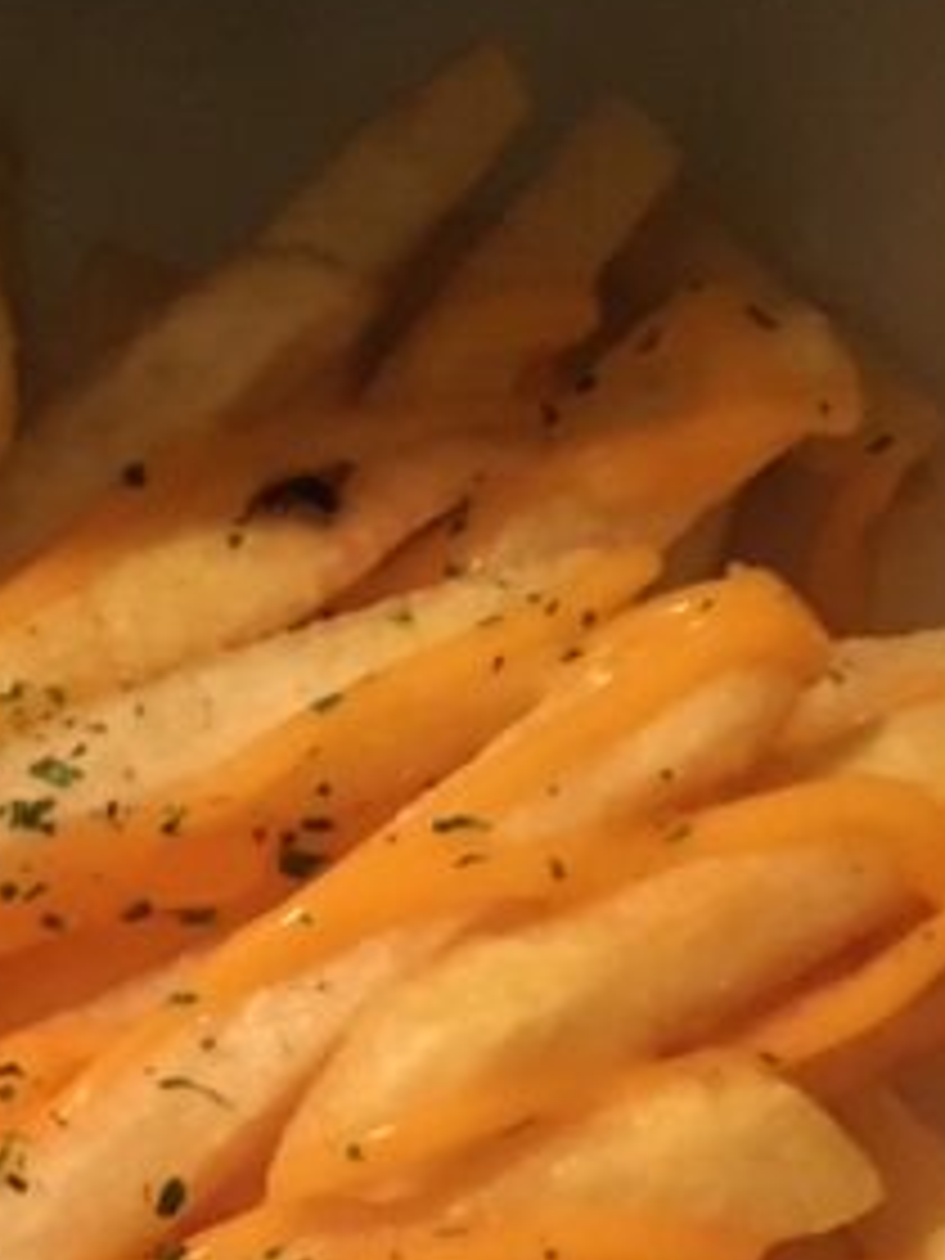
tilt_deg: -54.2
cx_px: -432
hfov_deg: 13.3
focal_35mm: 106
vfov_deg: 18.3
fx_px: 3858
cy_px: 1089
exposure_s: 1/15
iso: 320
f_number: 2.2
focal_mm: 4.15
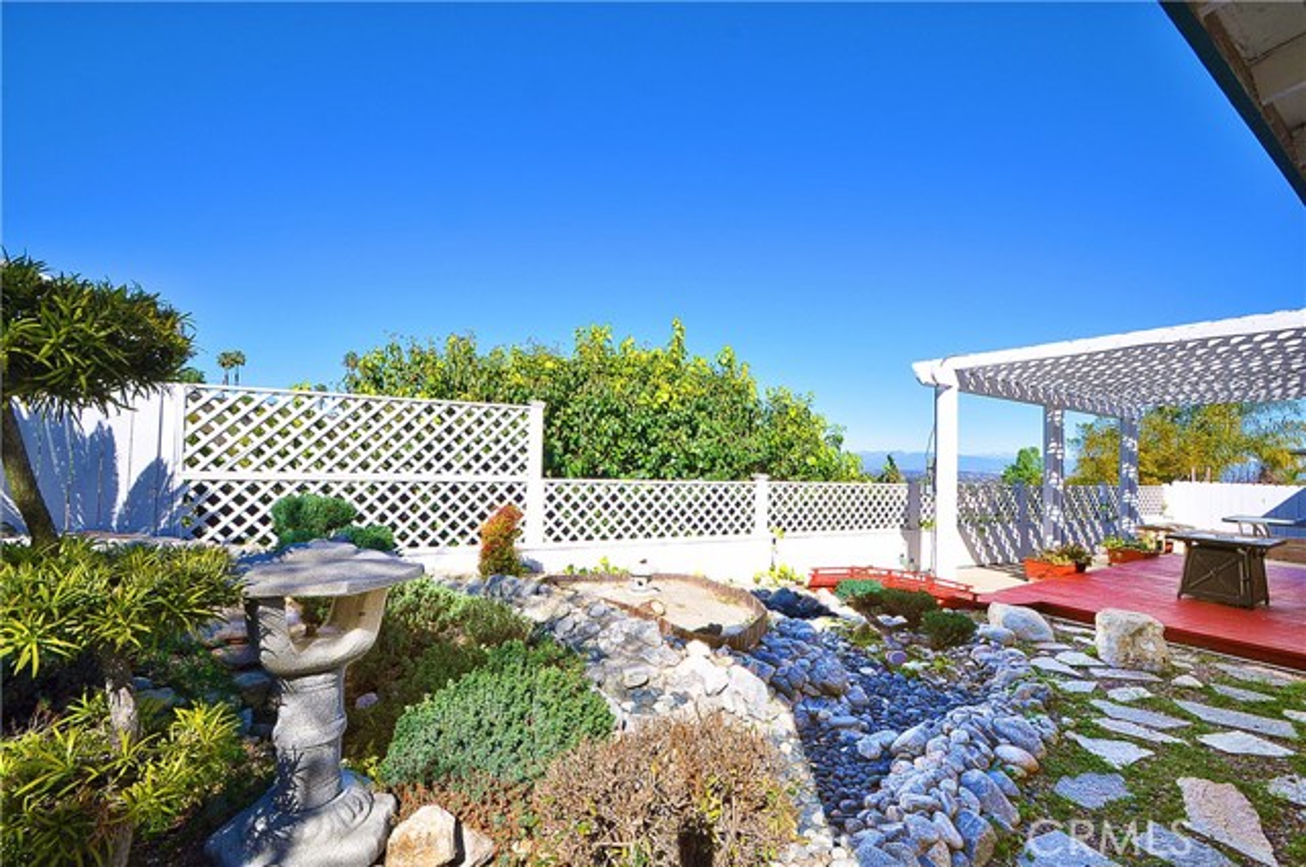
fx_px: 543
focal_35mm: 15
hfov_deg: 100.5
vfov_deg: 77.2
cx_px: 653
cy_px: 434
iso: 200
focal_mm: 10
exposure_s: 1/160
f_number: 11
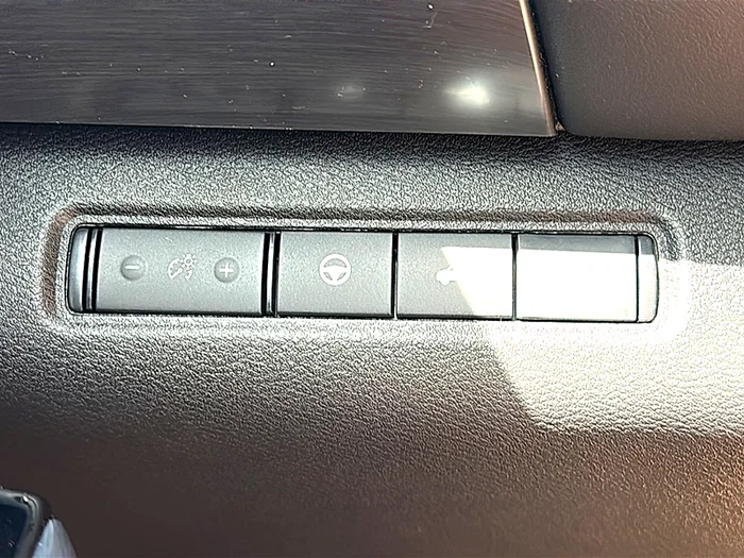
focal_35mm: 43
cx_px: 372
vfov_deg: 33.6
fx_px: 924
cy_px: 279
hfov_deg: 43.9
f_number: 1.78
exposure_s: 1/101
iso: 80
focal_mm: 6.86
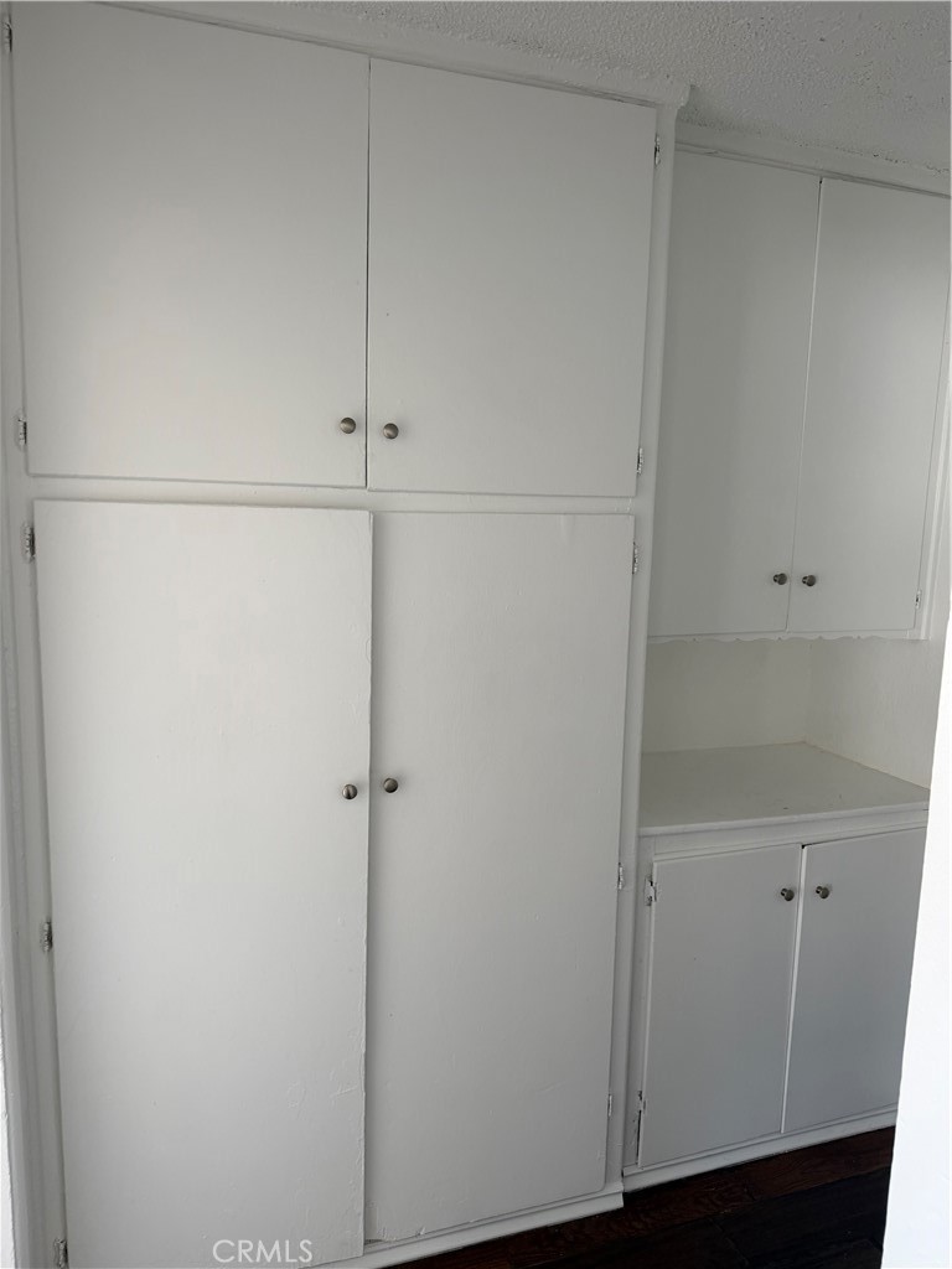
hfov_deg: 56.8
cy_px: 634
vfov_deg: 71.6
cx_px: 476
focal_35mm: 24
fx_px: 880
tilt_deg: -8.9
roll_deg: -2.3
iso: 100
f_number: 1.78
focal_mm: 6.76
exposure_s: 1/121
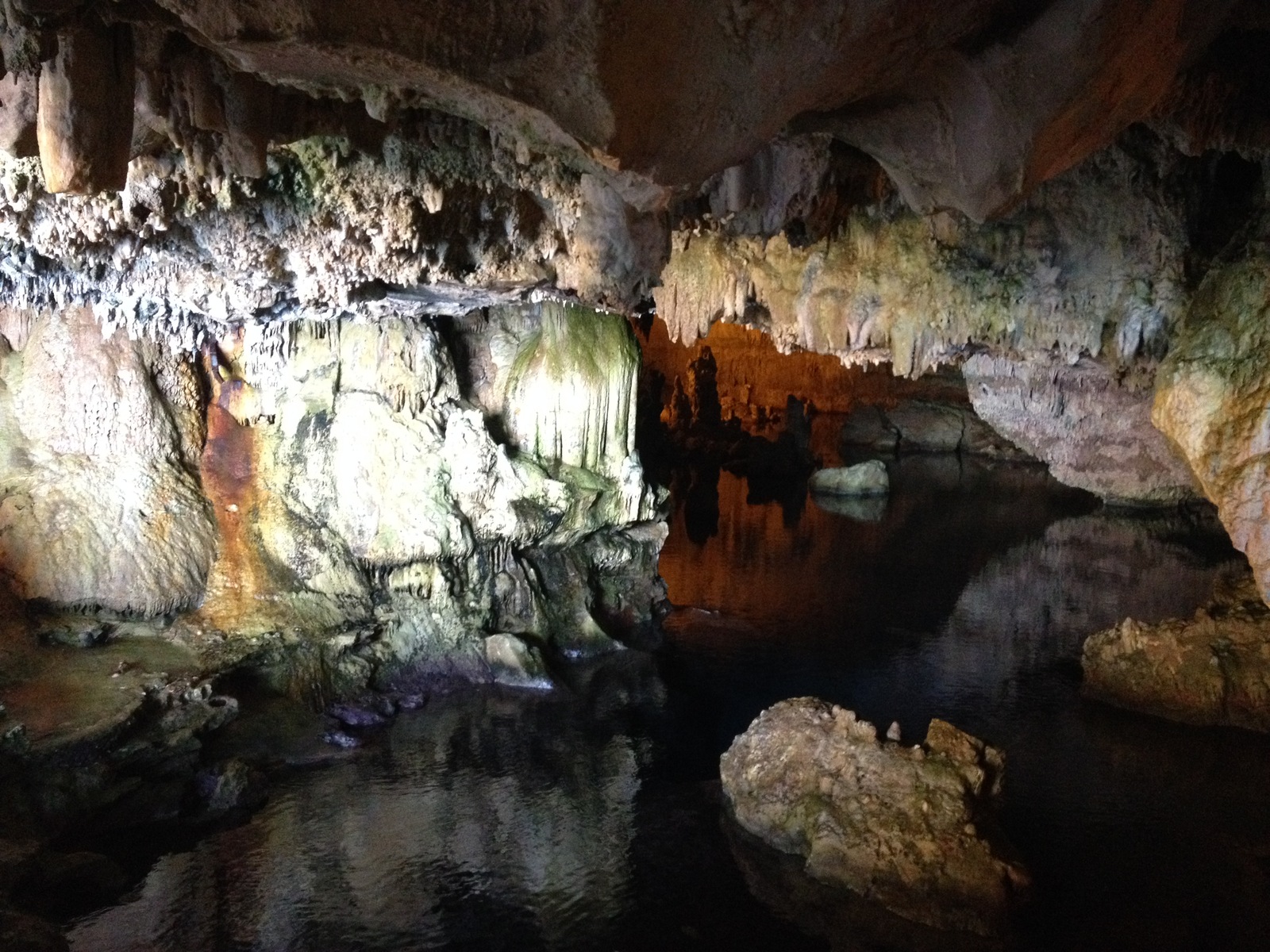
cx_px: 635
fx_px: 1284
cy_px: 476
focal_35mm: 35
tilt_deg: -11.3
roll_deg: -0.1
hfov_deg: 52.6
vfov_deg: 40.7
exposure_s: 1/15
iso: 400
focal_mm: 4.28
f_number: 2.4
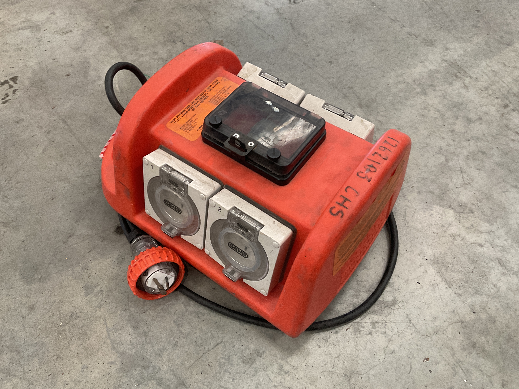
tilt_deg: -58.2
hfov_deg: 61.7
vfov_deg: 48.2
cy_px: 194
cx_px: 260
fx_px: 435
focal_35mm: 29
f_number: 1.8
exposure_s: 1/50
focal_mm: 3
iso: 80
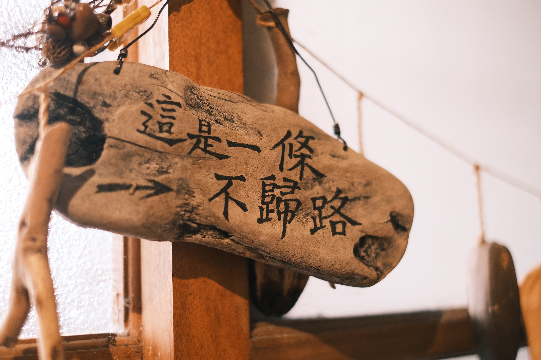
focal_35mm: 53
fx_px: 796
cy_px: 180
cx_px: 270
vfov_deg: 25.5
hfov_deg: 37.5
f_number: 1.4
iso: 640
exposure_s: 1/125
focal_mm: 35
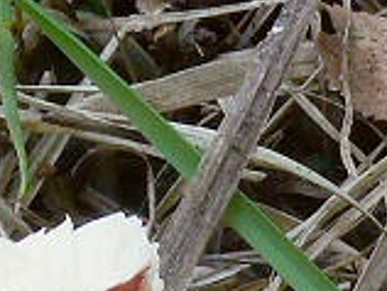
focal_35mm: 155
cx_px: 157
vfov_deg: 9.3
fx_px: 1736
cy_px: 459
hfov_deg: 12.7
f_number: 11
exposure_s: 1/6
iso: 100
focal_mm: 7.4
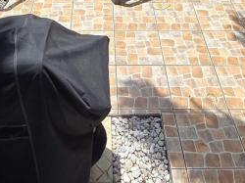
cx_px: 99
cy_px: -91
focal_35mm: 50
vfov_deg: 23.4
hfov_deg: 38.1
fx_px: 354
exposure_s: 1/1445
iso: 50
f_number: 2.2
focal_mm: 2.2
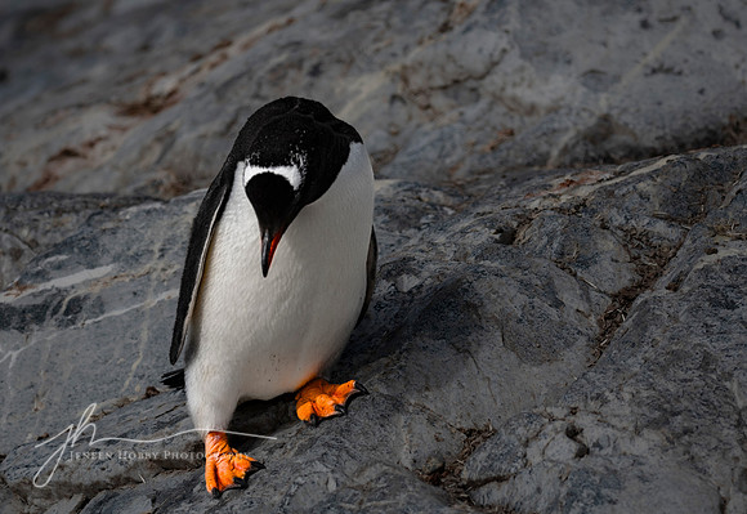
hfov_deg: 6.9
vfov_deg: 4.7
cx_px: 334
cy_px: 216
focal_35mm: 296
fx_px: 6209
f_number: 6.3
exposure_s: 1/1600
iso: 200
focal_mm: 250
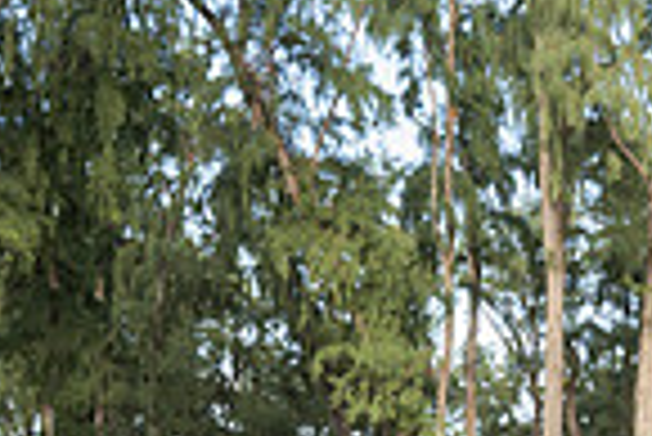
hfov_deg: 20.7
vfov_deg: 14.0
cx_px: 477
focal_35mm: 98
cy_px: 231
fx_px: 1777
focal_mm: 24
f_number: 14
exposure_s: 1/10
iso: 100
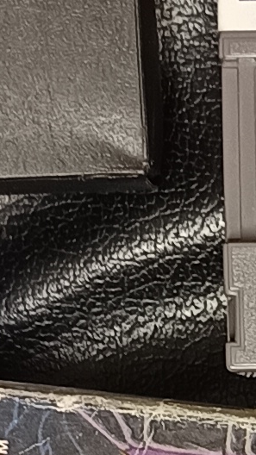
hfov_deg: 6.0
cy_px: 826
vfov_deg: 10.2
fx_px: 2389
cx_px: 456
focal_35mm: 198
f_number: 1.7
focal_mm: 5.31
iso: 337
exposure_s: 1/50
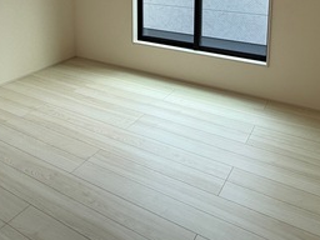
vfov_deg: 36.4
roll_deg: -0.4
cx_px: 164
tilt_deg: -4.6
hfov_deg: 52.6
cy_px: -2
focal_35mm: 35
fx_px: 324
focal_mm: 2.22
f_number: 2.2
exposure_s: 1/245
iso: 50
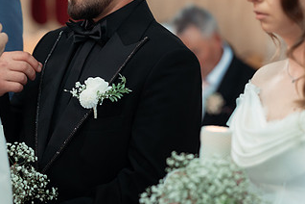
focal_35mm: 155
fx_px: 1313
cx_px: 162
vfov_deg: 8.8
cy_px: 30
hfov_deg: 13.2
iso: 1600
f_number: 2.2
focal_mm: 85
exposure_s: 1/320
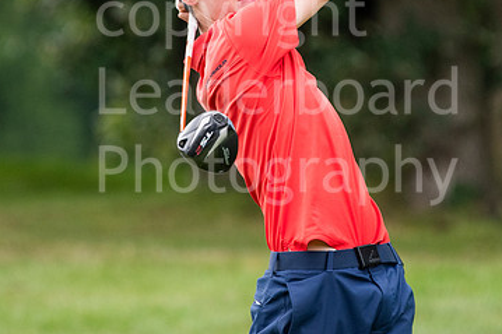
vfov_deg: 1.2
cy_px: 104
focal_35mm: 1115
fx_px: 15540
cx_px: 280
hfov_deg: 1.9
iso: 1600
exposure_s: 1/1000
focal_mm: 460
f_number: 5.6
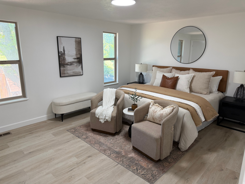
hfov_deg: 71.6
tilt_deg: -13.7
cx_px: 122
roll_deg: -0.2
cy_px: 92
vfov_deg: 56.8
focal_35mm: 24
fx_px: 170
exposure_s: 1/121
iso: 160
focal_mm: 6.76
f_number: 1.78
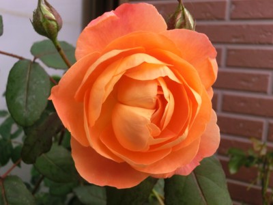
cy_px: 102
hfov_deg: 44.8
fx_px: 331
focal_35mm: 42
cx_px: 136
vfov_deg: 34.3
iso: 80
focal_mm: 7.38
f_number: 4
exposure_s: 1/160
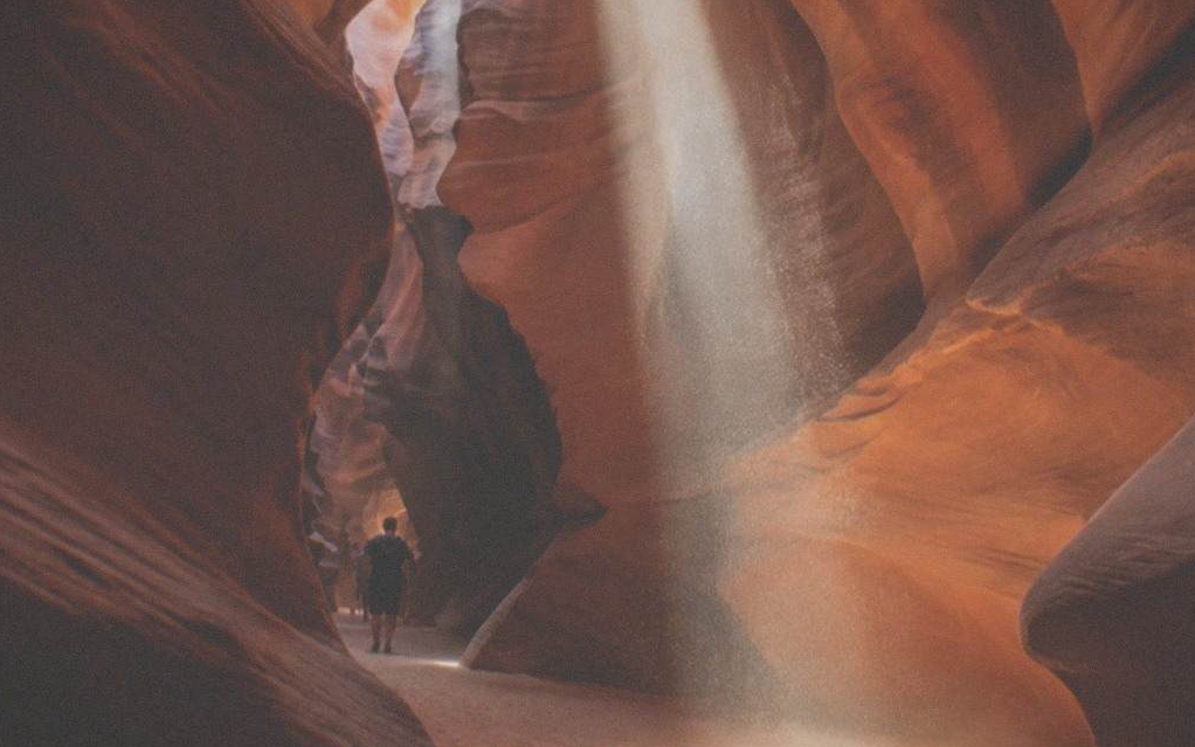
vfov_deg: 21.6
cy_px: 402
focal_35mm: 60
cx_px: 602
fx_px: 1954
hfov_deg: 34.0
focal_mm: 47
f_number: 4.5
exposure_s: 1/1600
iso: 500
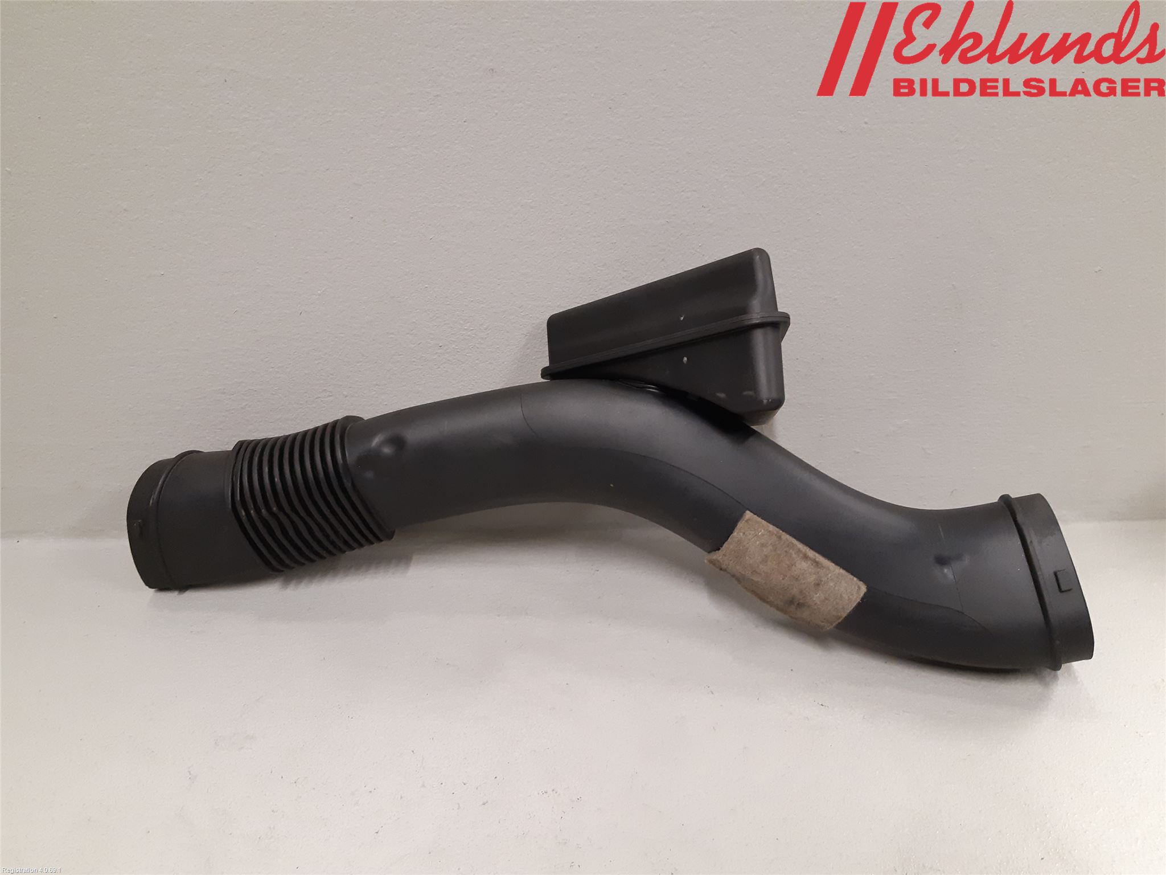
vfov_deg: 53.1
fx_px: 876
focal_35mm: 26
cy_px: 438
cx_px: 583
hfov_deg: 67.3
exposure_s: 1/50
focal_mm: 3.93
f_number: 1.7
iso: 250
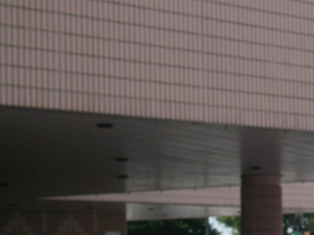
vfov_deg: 13.0
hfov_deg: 16.8
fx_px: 1025
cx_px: 358
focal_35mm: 113
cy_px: 216
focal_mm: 7.4
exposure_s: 1/600
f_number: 3.1
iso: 50
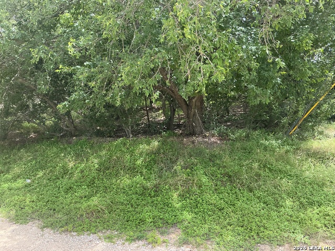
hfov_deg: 61.7
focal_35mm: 29
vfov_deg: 48.2
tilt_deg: -5.1
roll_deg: +5.4
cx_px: 168
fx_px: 281
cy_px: 126
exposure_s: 1/362
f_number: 1.8
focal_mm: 3
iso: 25
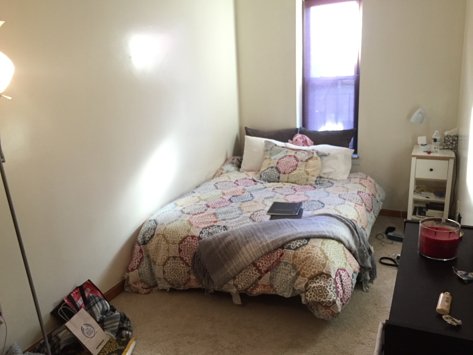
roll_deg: +2.5
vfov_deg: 48.2
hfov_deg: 61.7
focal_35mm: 29
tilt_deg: -13.6
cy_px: 178
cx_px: 236
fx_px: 396
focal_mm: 4.15
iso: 160
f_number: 2.2
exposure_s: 1/30
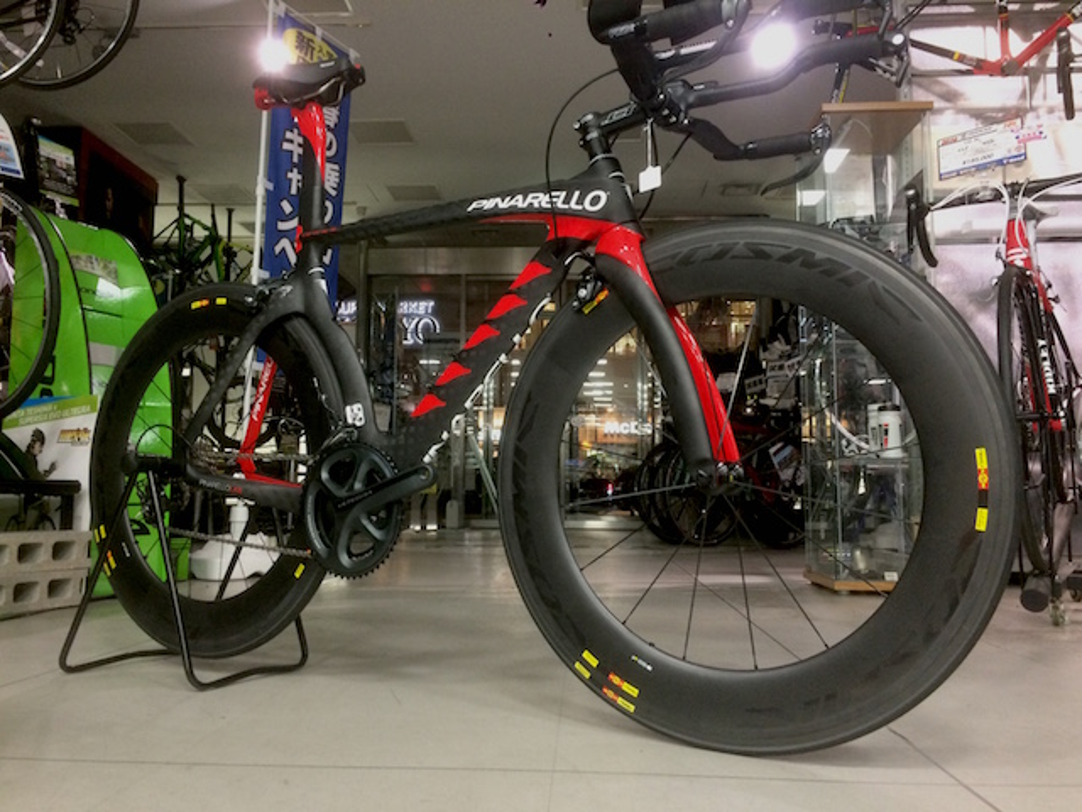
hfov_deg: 61.7
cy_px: 406
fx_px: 906
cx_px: 541
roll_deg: +0.1
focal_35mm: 29
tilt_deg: +4.7
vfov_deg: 48.2
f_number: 2.2
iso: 250
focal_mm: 4.15
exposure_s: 1/30
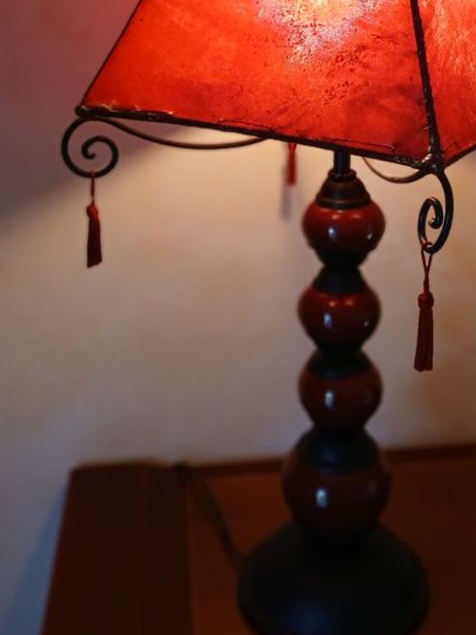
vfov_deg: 39.0
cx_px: 322
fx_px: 844
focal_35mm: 46
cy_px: 91
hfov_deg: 31.2
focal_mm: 3.98
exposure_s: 1/60
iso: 160
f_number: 1.8
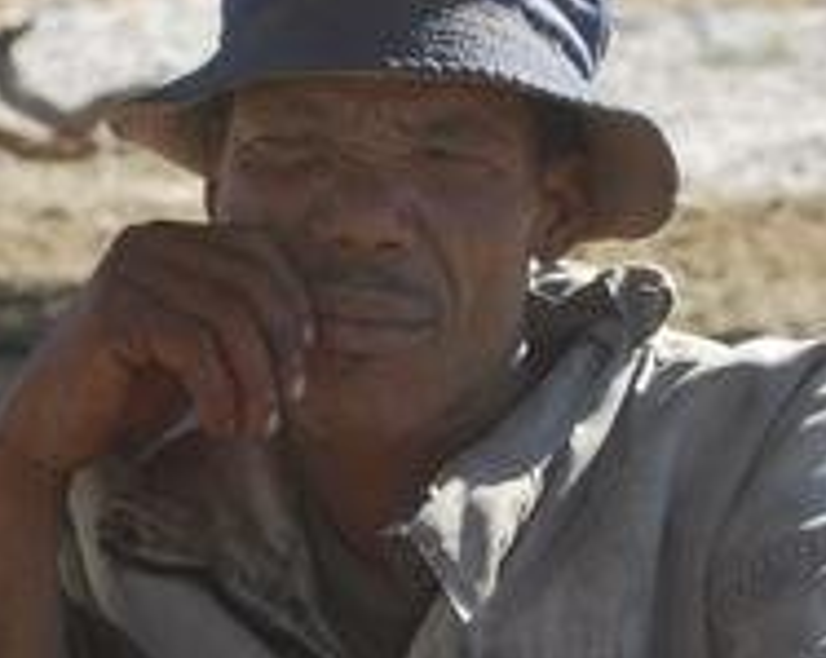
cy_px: 554
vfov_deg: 4.4
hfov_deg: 5.6
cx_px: 128
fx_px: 8484
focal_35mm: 348
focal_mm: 45
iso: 100
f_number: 6.3
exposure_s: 1/160
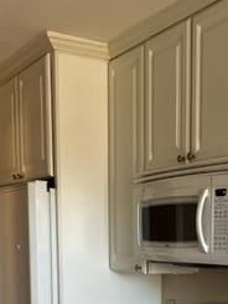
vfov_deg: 26.8
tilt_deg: -7.2
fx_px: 597
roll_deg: -0.3
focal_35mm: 68
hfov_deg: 21.3
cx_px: 188
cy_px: 314
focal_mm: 5.7
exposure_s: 1/120
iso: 125
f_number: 1.5
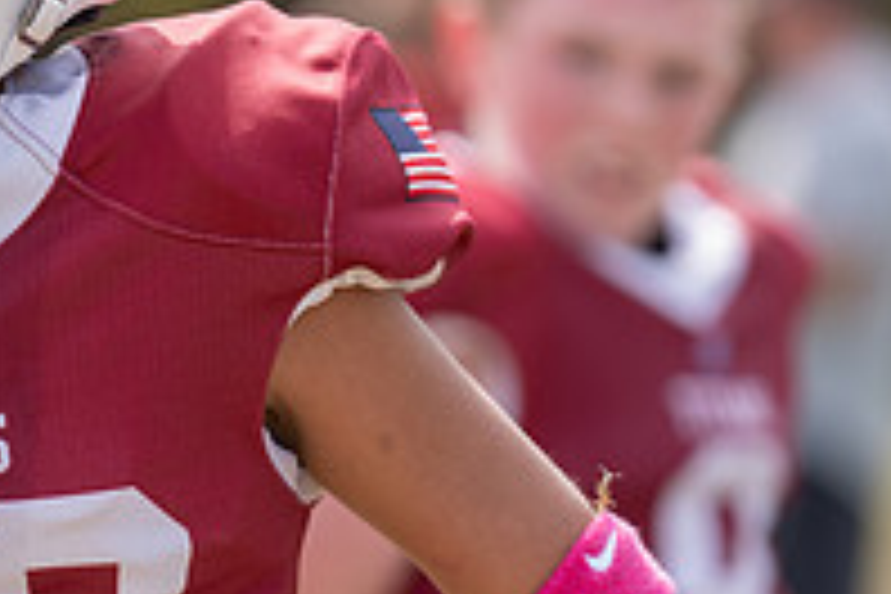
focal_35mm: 585
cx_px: -90
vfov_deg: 2.4
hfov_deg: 3.5
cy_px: 349
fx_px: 14478
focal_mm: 200
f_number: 3.2
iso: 100
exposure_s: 1/500
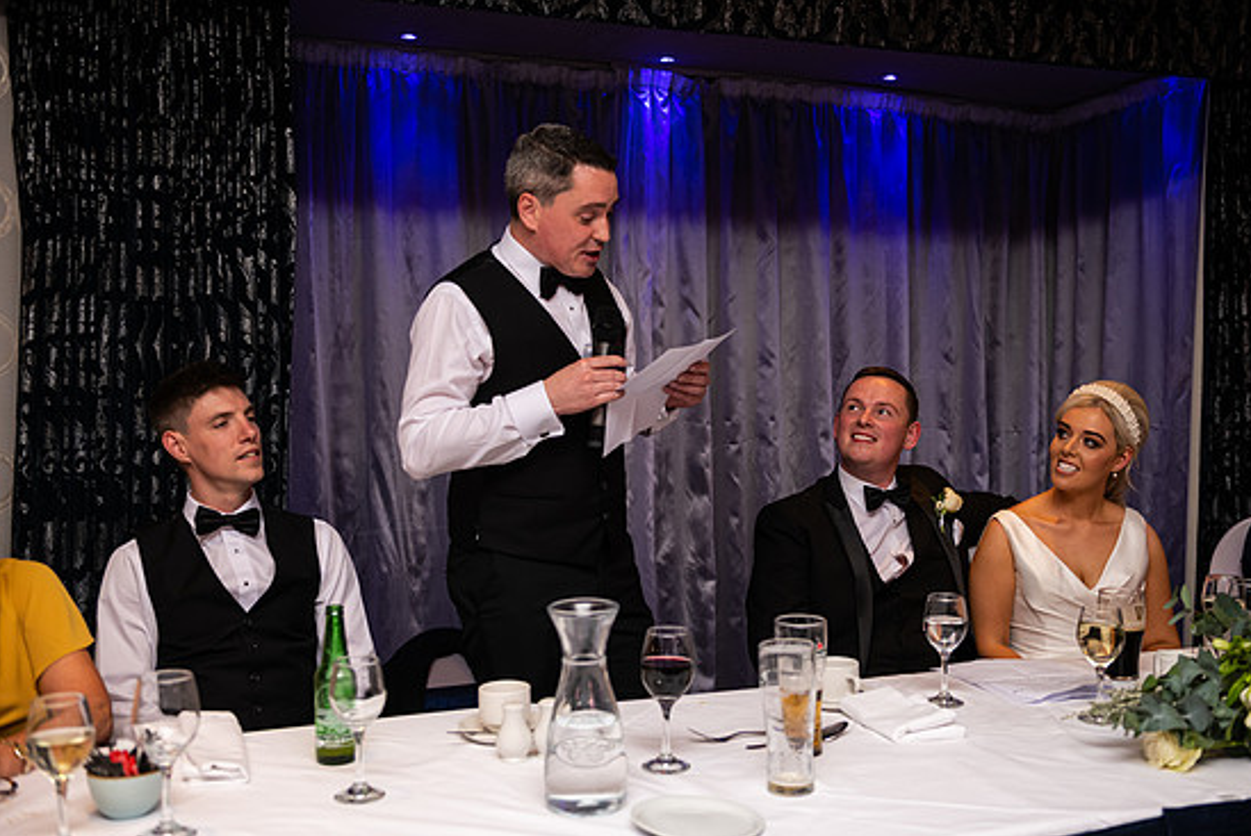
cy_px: 439
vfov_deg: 35.1
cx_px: 652
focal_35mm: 38
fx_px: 1322
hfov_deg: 50.6
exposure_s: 1/160
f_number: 3.5
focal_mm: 36
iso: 640
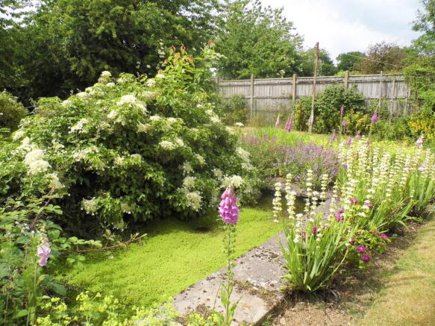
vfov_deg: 54.9
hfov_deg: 69.4
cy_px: 163
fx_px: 314
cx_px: 218
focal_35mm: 25
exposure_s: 1/800
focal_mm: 4.5
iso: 100
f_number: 3.1
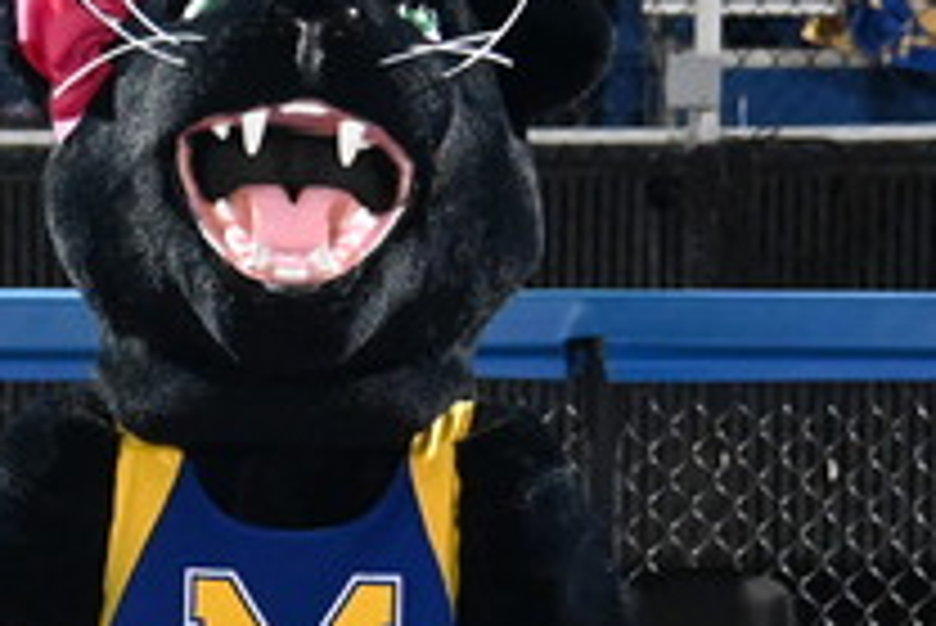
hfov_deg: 9.7
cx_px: -405
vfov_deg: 6.6
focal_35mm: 207
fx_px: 5386
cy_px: 754
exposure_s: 1/50
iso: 3600
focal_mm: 28
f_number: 4
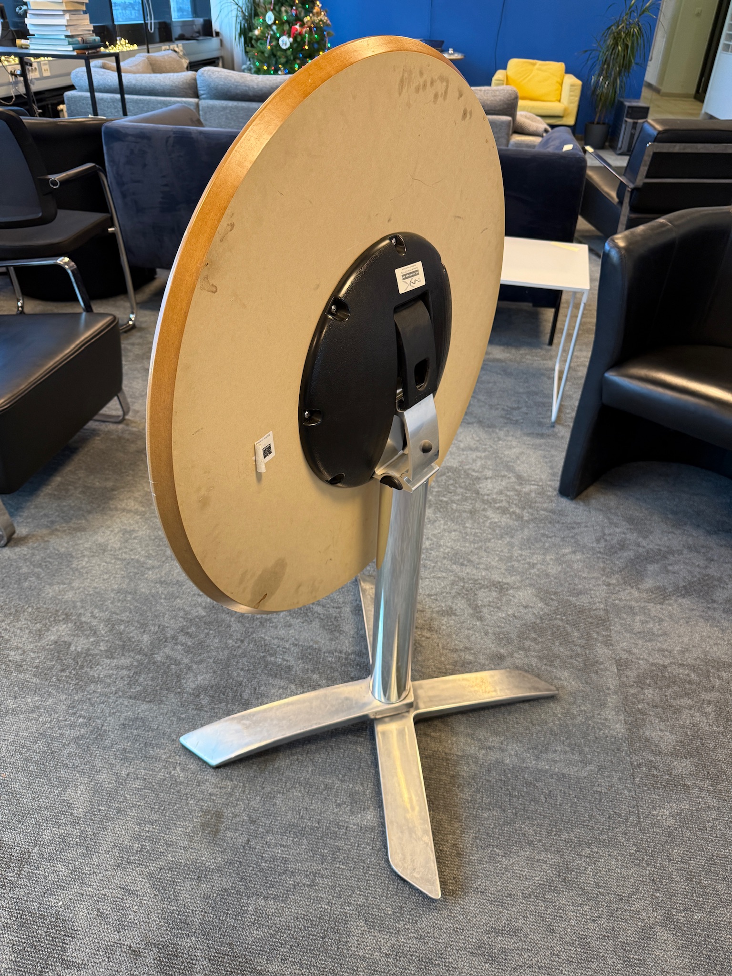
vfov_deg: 71.6
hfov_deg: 56.8
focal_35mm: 24
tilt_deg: -34.5
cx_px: 366
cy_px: 488
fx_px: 677
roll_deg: -3.1
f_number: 1.78
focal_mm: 6.76
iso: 200
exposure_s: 1/82
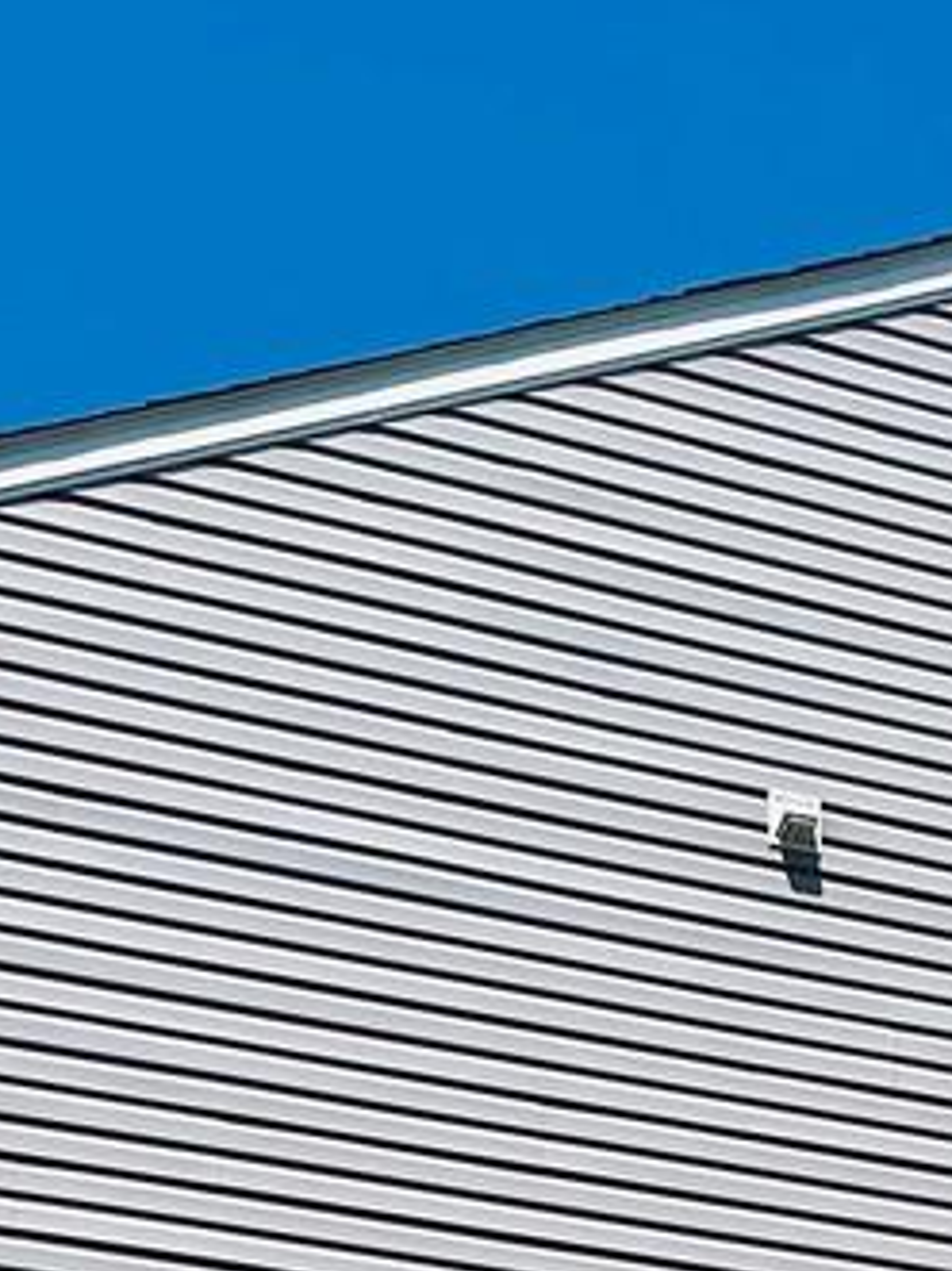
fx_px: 2385
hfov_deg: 22.5
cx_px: 576
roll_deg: -0.6
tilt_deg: +5.8
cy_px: 2358
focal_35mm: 65
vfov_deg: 20.2
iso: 50
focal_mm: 2.22
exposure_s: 1/2451
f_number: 2.2
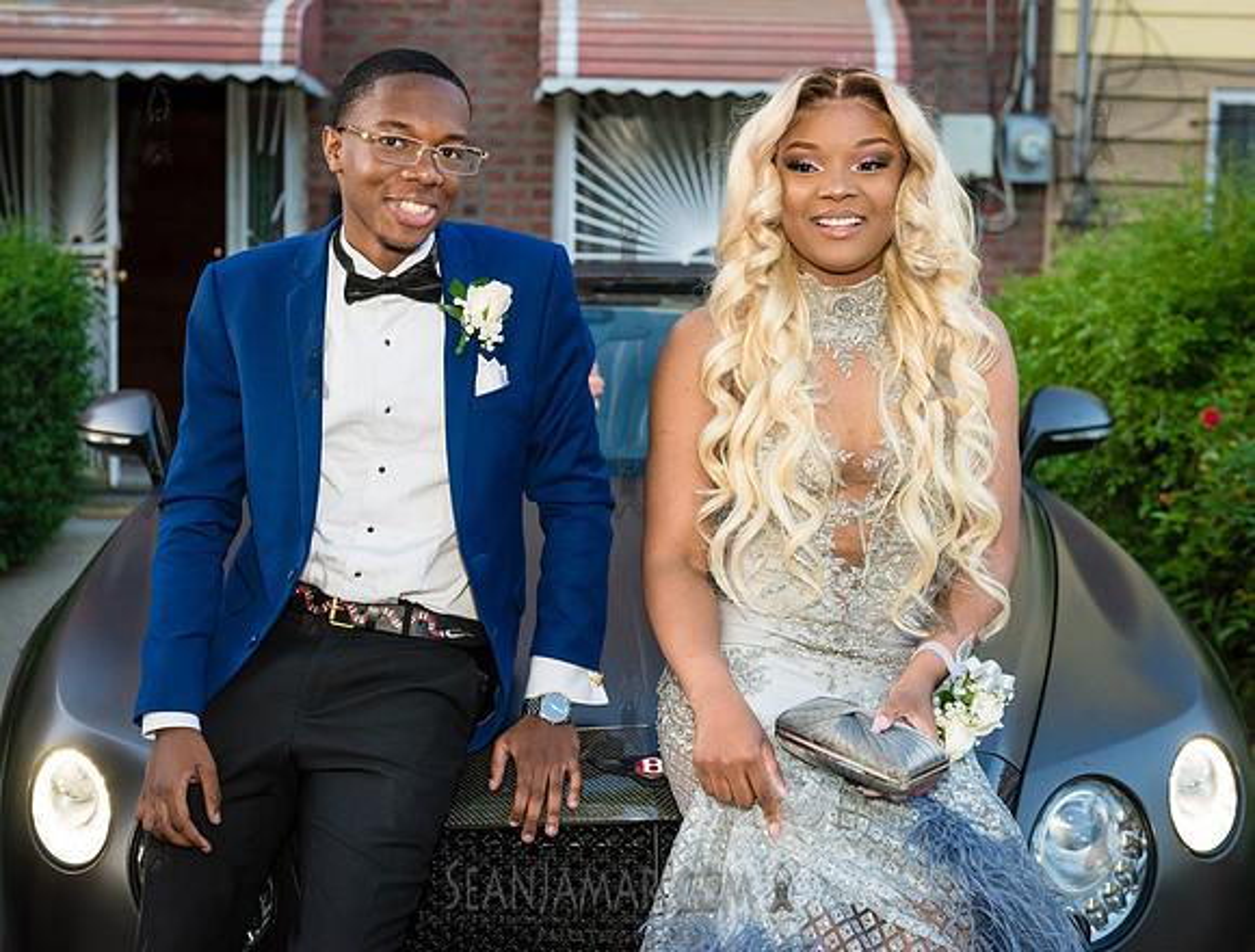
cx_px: 541
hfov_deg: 34.8
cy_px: 476
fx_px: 1996
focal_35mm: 55
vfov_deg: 26.8
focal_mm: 50
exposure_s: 1/320
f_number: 4.5
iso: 2000
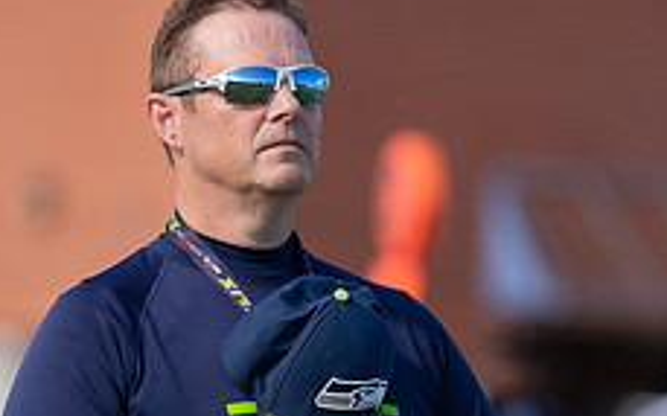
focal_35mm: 693
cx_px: 282
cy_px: 434
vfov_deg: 1.9
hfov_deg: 3.0
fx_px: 12594
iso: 100
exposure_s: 1/1600
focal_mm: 200
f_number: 2.8
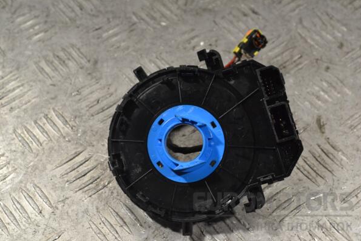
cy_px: 120
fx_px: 732
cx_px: 182
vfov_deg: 18.7
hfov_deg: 27.7
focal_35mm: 73
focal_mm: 48
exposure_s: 1/320
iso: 3200
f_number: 9
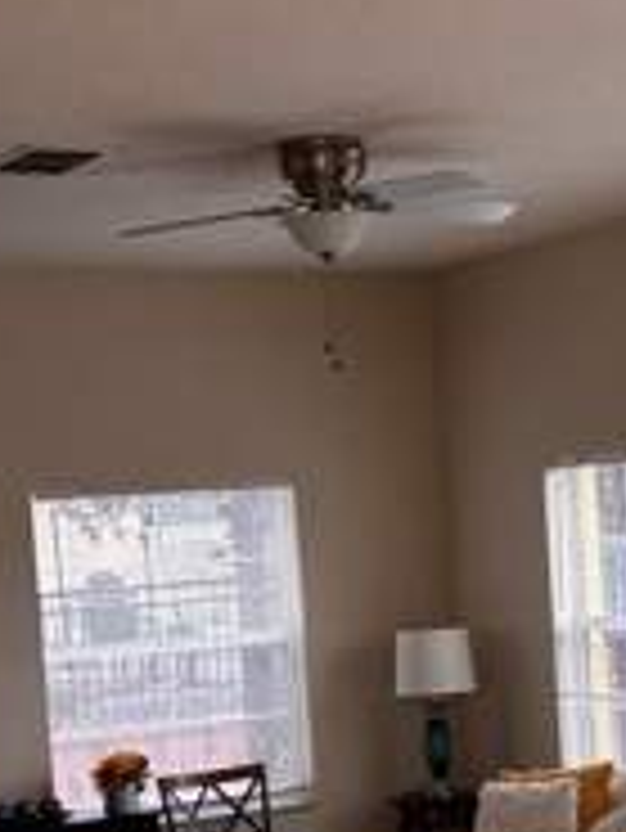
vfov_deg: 21.6
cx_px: 432
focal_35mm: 90
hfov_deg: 16.4
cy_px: 612
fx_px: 2168
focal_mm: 5.96
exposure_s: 1/60
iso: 100
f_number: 1.6
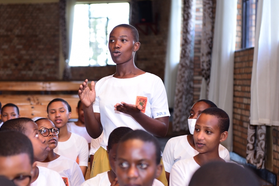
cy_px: 96
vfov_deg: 15.6
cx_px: 108
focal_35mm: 88
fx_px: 682
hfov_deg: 23.1
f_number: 2.8
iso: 800
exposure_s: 1/125
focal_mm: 70
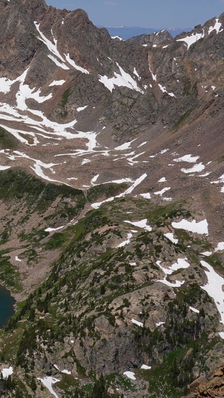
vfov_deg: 22.0
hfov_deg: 11.9
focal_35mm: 97
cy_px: 152
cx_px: -105
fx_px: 1025
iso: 100
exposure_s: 1/1000
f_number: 5.6
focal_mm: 18.24
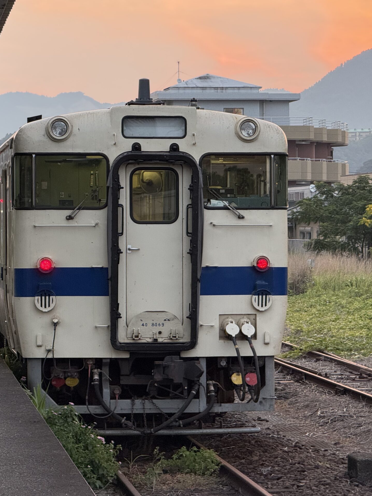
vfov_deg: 12.3
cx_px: 174
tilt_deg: -0.2
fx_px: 2307
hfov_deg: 9.2
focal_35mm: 161
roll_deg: +0.2
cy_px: 249
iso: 250
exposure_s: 1/99
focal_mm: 15.66
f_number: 2.8
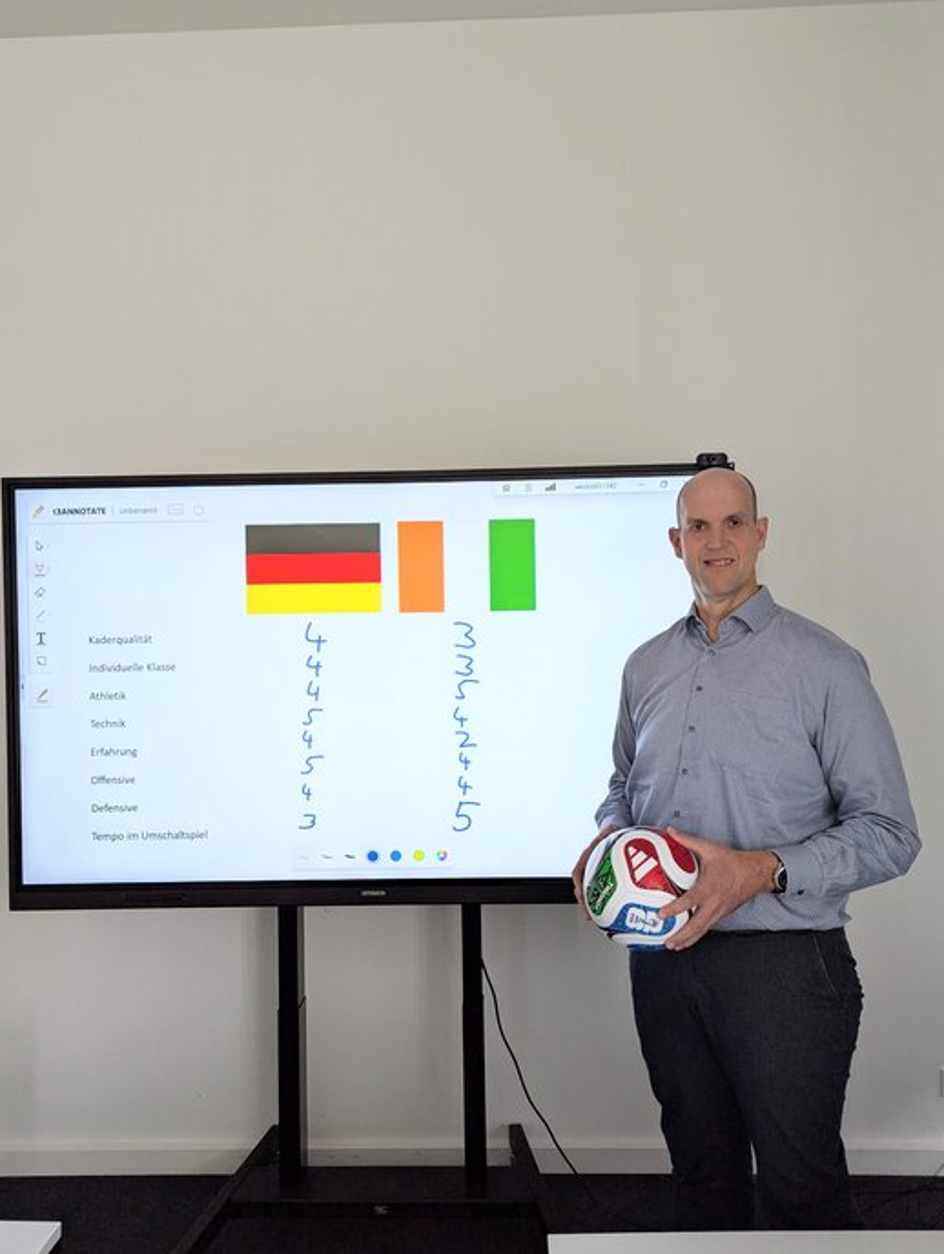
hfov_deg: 55.0
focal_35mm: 25
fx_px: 907
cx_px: 467
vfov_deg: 69.3
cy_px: 628
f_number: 1.85
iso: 93
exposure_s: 1/91
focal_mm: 6.81
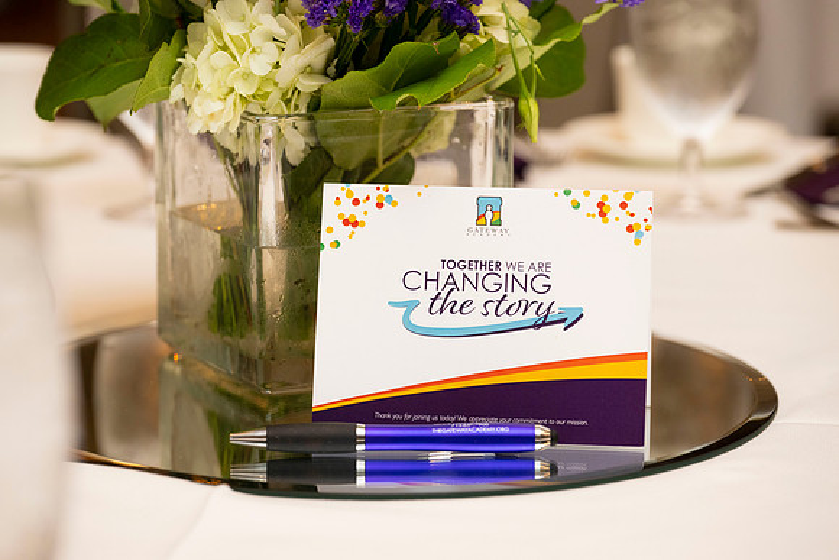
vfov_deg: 11.4
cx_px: 420
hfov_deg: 17.1
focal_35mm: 120
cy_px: 280
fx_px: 2797
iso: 1000
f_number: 5.6
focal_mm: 120
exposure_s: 1/80
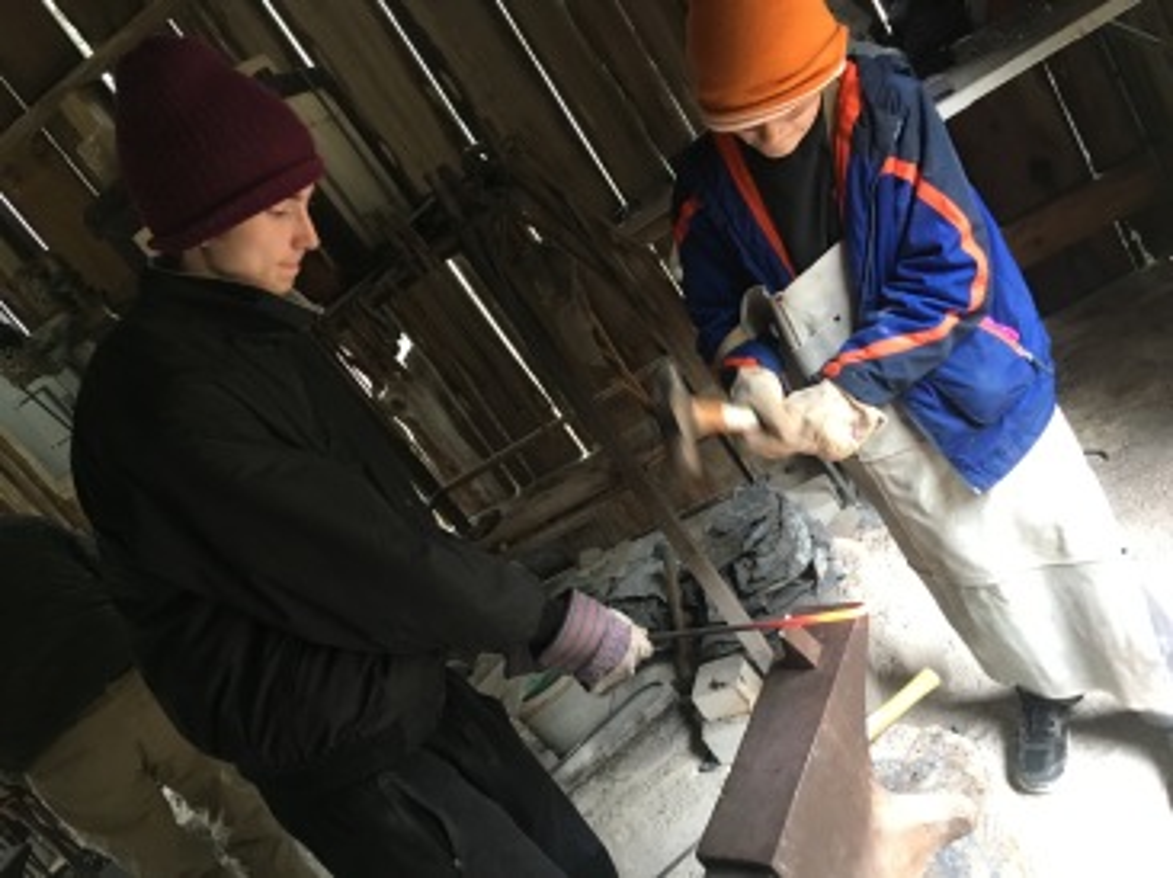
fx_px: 982
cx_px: 586
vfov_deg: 48.2
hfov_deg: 61.7
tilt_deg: -16.6
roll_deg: +36.9
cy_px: 439
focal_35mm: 29
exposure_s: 1/20
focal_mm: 4.15
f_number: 2.2
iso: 200
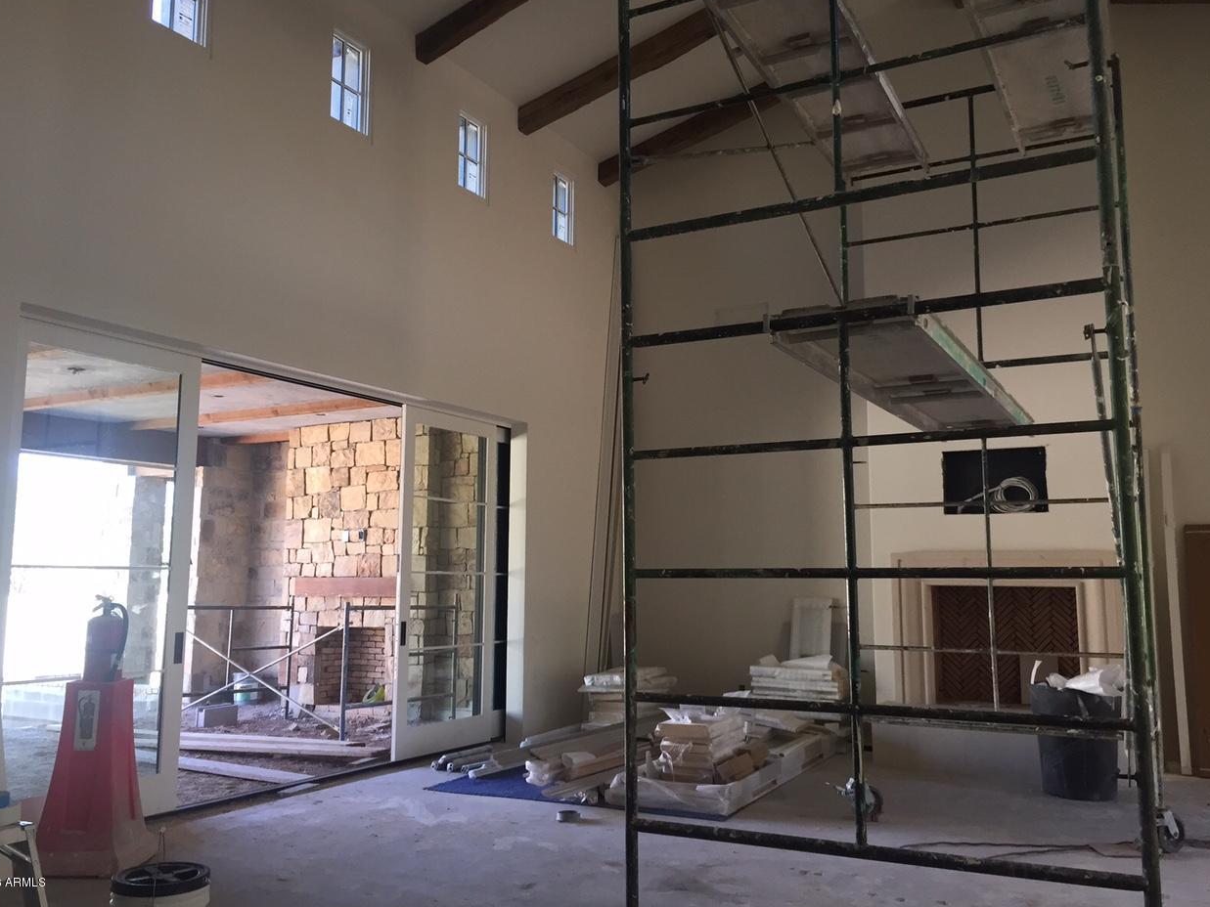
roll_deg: -1.0
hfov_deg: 60.0
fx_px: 1049
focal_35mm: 30
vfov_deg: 46.8
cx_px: 595
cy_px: 446
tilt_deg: +6.7
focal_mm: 4.15
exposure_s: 1/30
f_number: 2.2
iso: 32
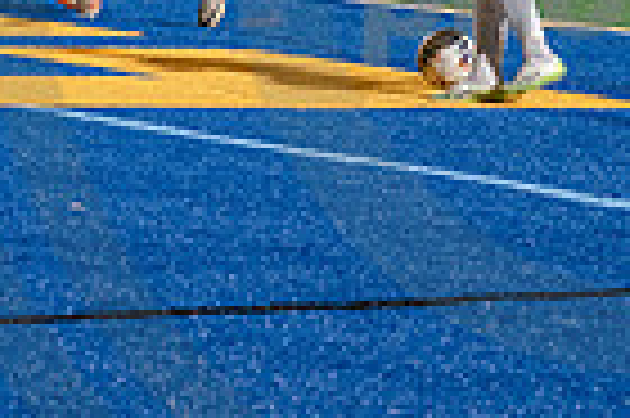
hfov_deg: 7.1
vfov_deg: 4.7
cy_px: -61
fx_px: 5087
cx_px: 675
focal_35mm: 291
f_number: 3.5
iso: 3200
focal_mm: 70
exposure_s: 1/320
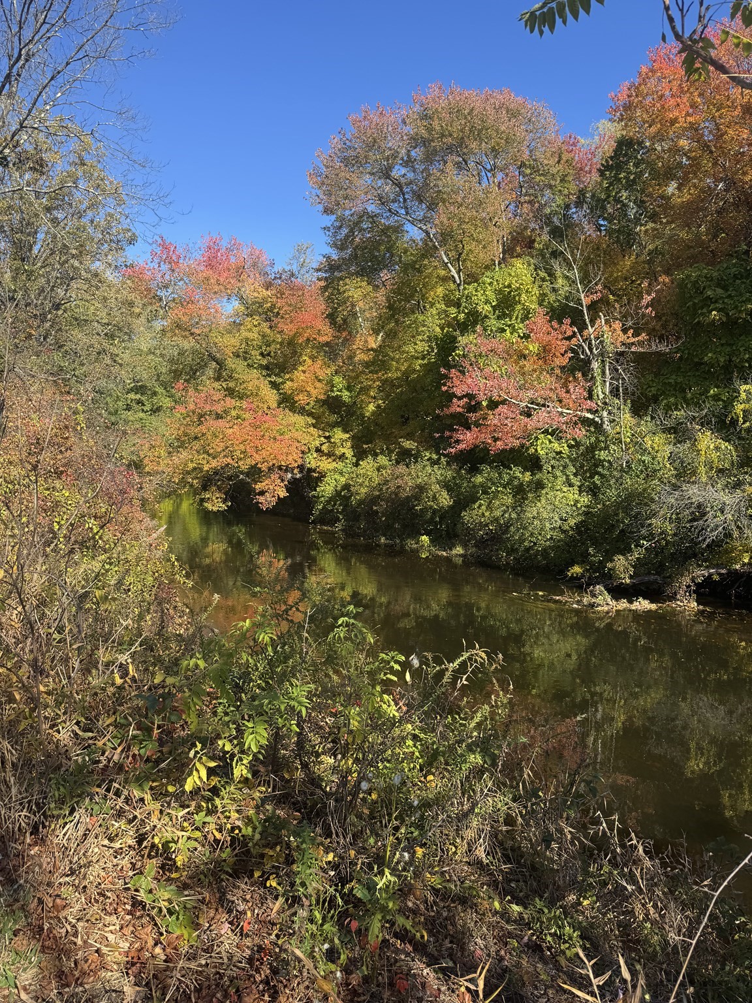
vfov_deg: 71.6
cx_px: 376
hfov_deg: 56.8
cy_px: 502
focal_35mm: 24
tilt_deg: -3.9
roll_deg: -0.2
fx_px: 695
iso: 80
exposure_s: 1/1456
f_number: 1.78
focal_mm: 6.76
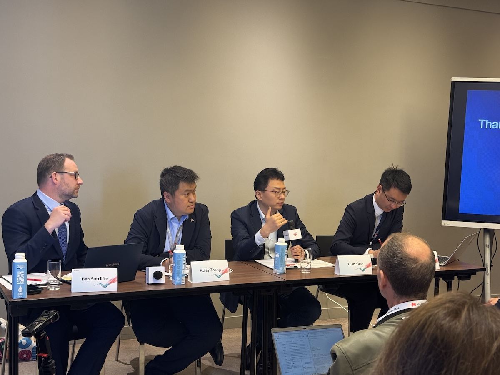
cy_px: 188
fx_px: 693
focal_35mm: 48
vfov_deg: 30.3
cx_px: 250
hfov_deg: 39.7
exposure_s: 1/50
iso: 125
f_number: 1.78
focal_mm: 6.76
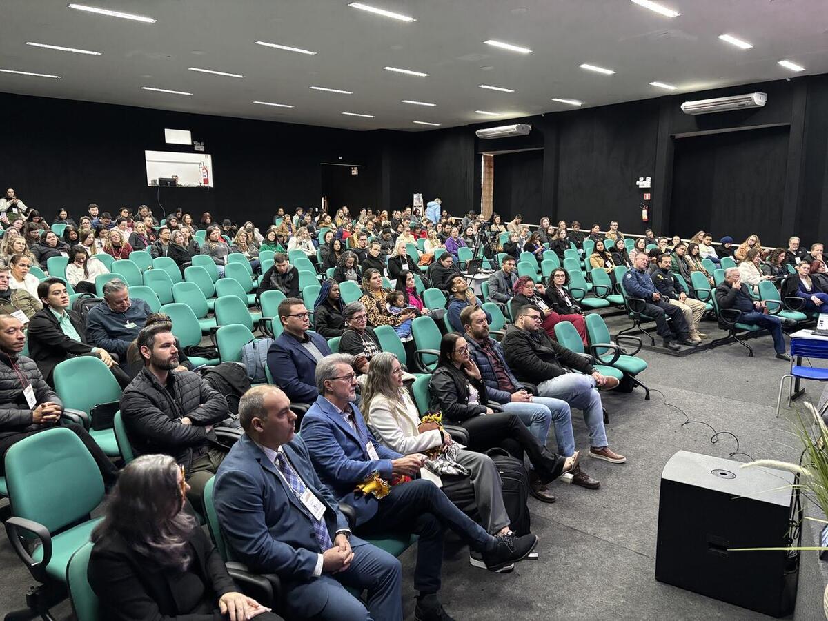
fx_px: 622
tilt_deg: -9.1
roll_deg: +0.2
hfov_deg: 67.3
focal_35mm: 26
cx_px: 414
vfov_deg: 53.1
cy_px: 310
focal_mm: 5.96
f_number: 1.6
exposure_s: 1/40
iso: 640
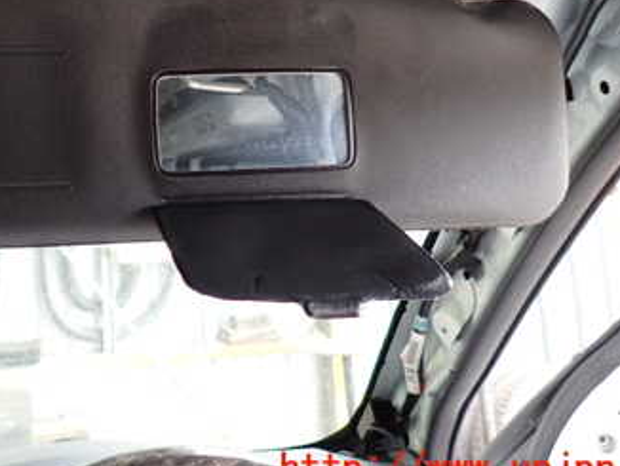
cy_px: 67
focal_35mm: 46
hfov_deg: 39.8
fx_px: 825
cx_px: 139
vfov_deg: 30.5
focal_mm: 4.5
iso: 200
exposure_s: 1/50
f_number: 2
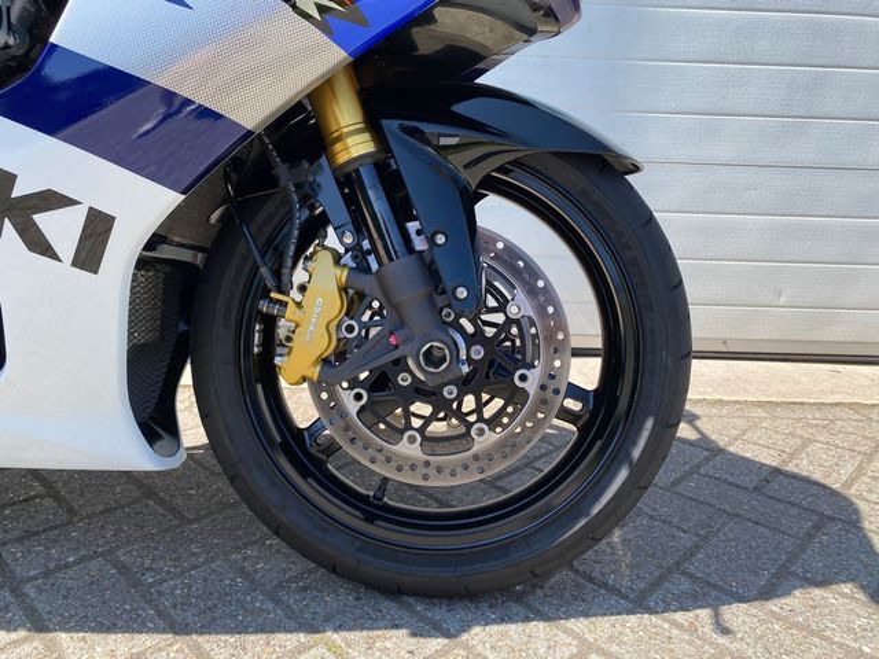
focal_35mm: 26
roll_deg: -2.4
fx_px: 660
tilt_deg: -14.1
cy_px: 330
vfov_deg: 53.1
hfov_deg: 67.3
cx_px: 440
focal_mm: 4.25
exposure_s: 1/858
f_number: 1.8
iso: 32
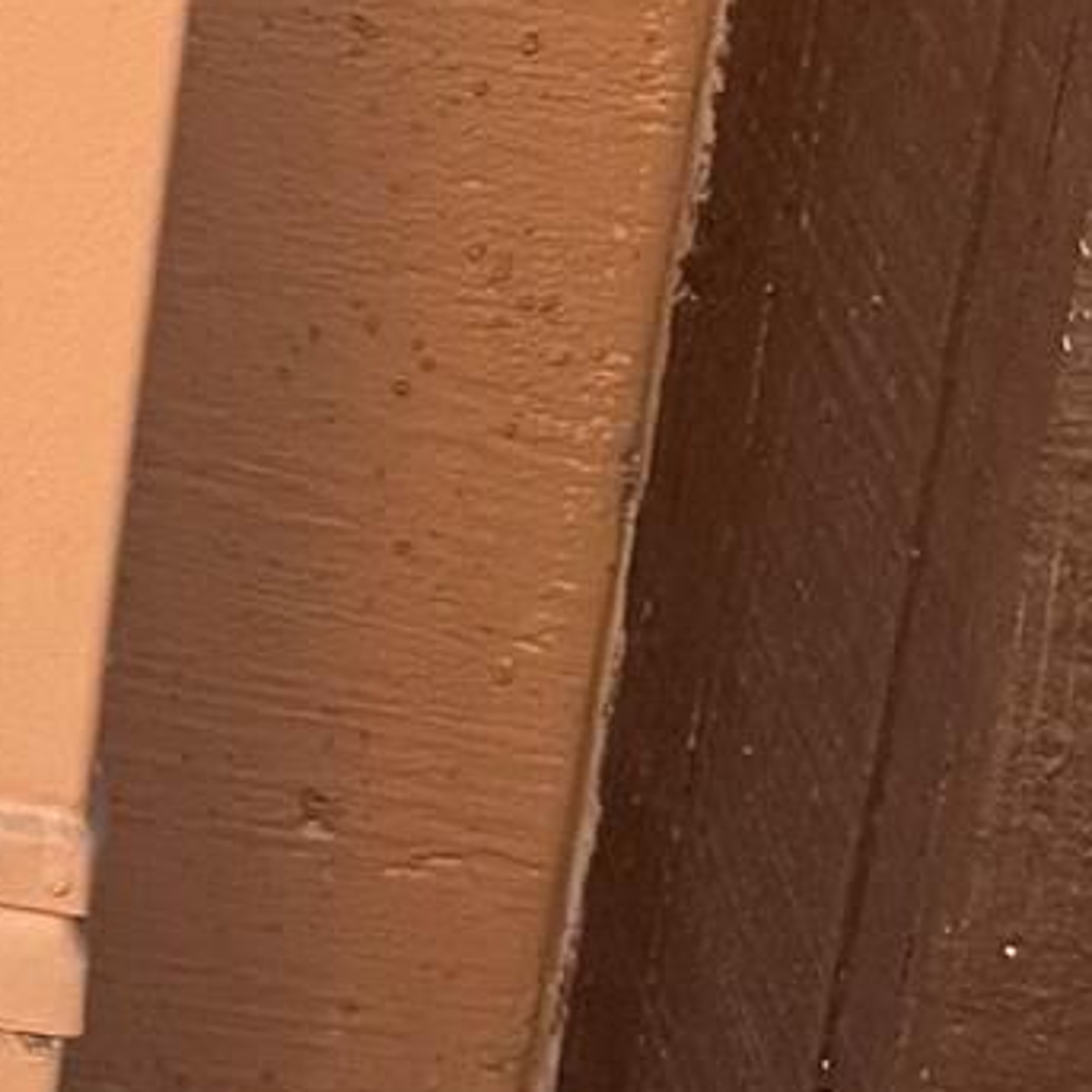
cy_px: -697
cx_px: -2824
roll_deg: -0.3
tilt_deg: -16.9
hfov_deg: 7.4
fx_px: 6781
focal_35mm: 190
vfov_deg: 8.9
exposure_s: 1/417
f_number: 1.78
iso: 80
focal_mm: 6.76
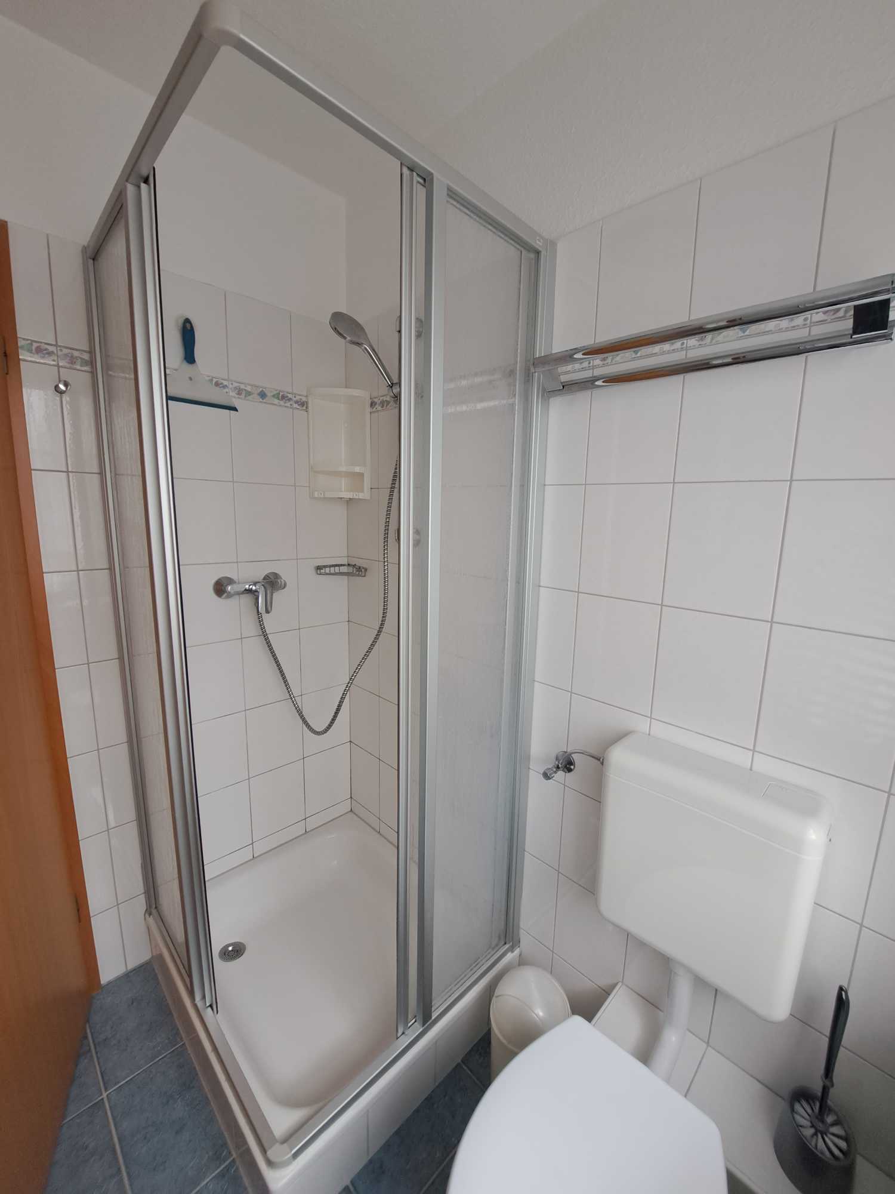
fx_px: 448
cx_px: 448
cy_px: 597
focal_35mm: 13
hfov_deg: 89.9
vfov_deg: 106.2
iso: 160
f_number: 2.2
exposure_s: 1/50
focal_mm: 1.74
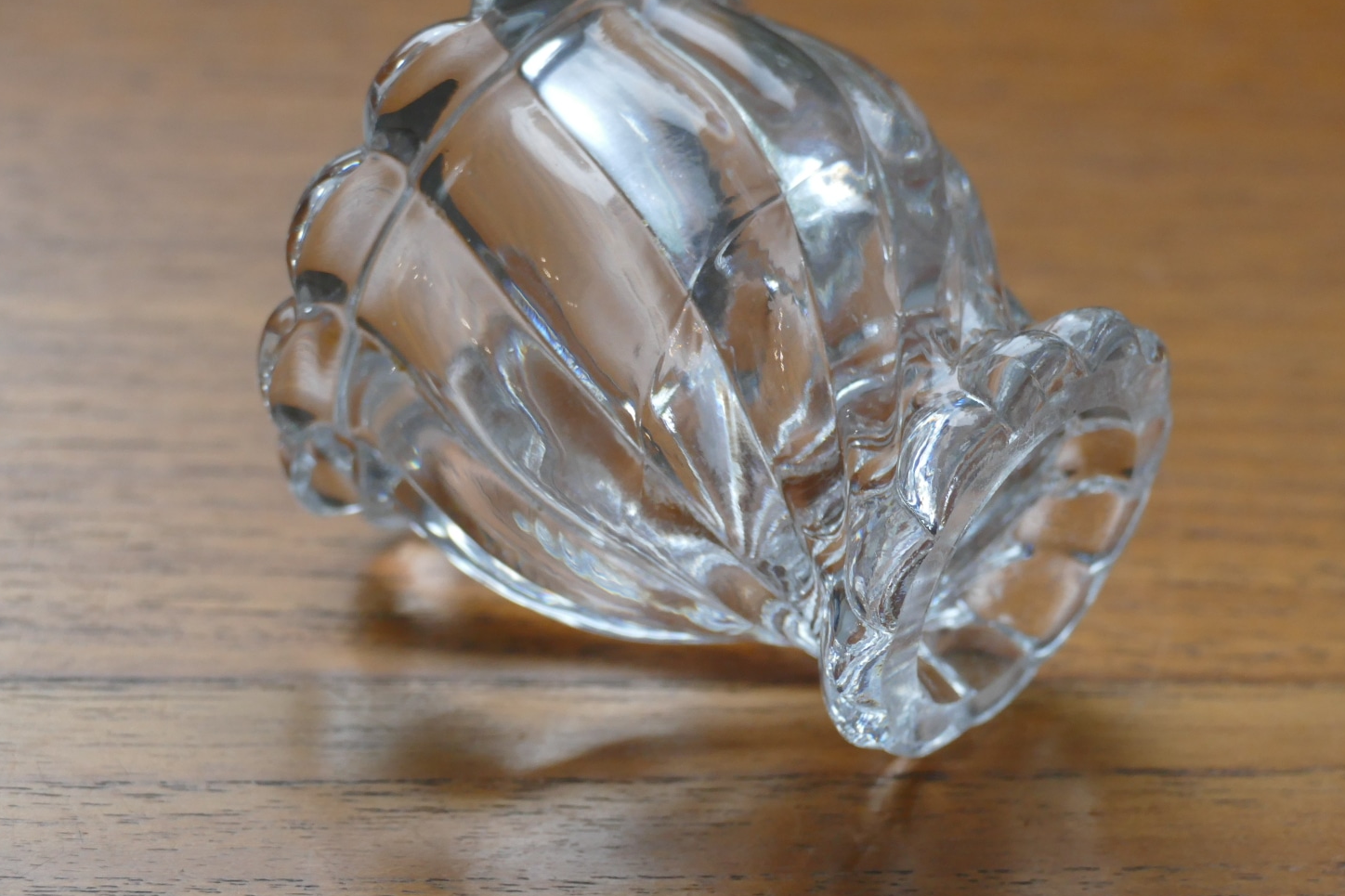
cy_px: 430
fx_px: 5267
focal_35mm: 141
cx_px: 727
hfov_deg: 14.6
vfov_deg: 9.7
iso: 800
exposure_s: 1/80
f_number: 3.9
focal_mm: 45.89
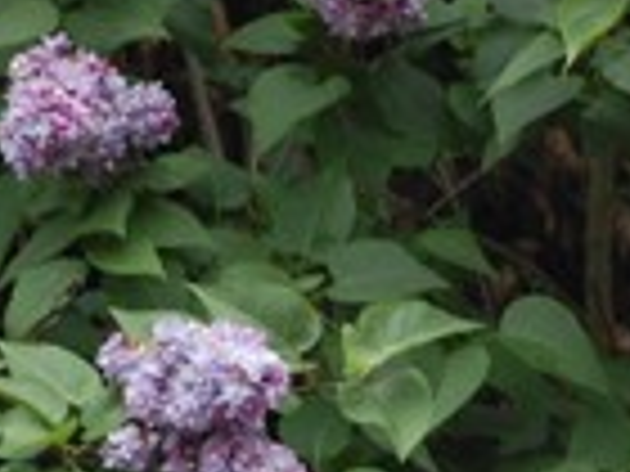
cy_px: 827
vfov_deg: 2.3
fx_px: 11721
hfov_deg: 3.1
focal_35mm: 644
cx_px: 860
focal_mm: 98
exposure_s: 1/320
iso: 400
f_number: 4.5
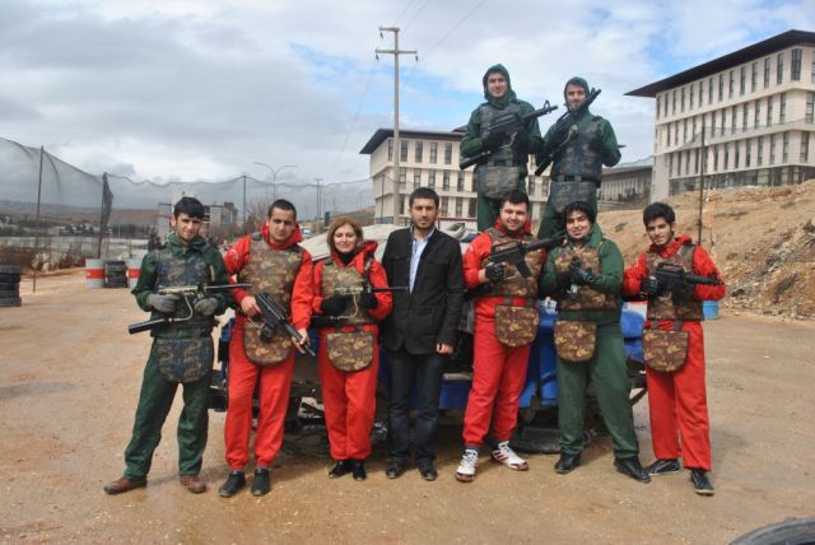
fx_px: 748
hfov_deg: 57.2
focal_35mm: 33
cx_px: 408
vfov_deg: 40.0
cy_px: 272
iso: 100
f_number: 9
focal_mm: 22
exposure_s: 1/200
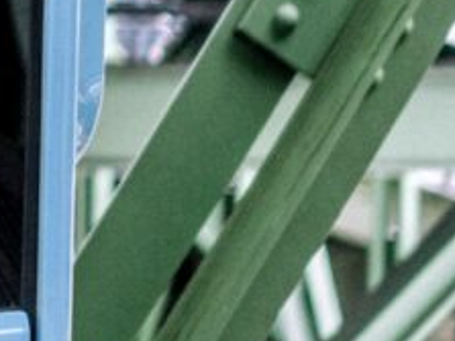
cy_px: -682
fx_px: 5793
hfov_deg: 4.3
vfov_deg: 3.3
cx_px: -1160
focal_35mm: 441
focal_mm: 40
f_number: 2
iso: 100
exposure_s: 1/200
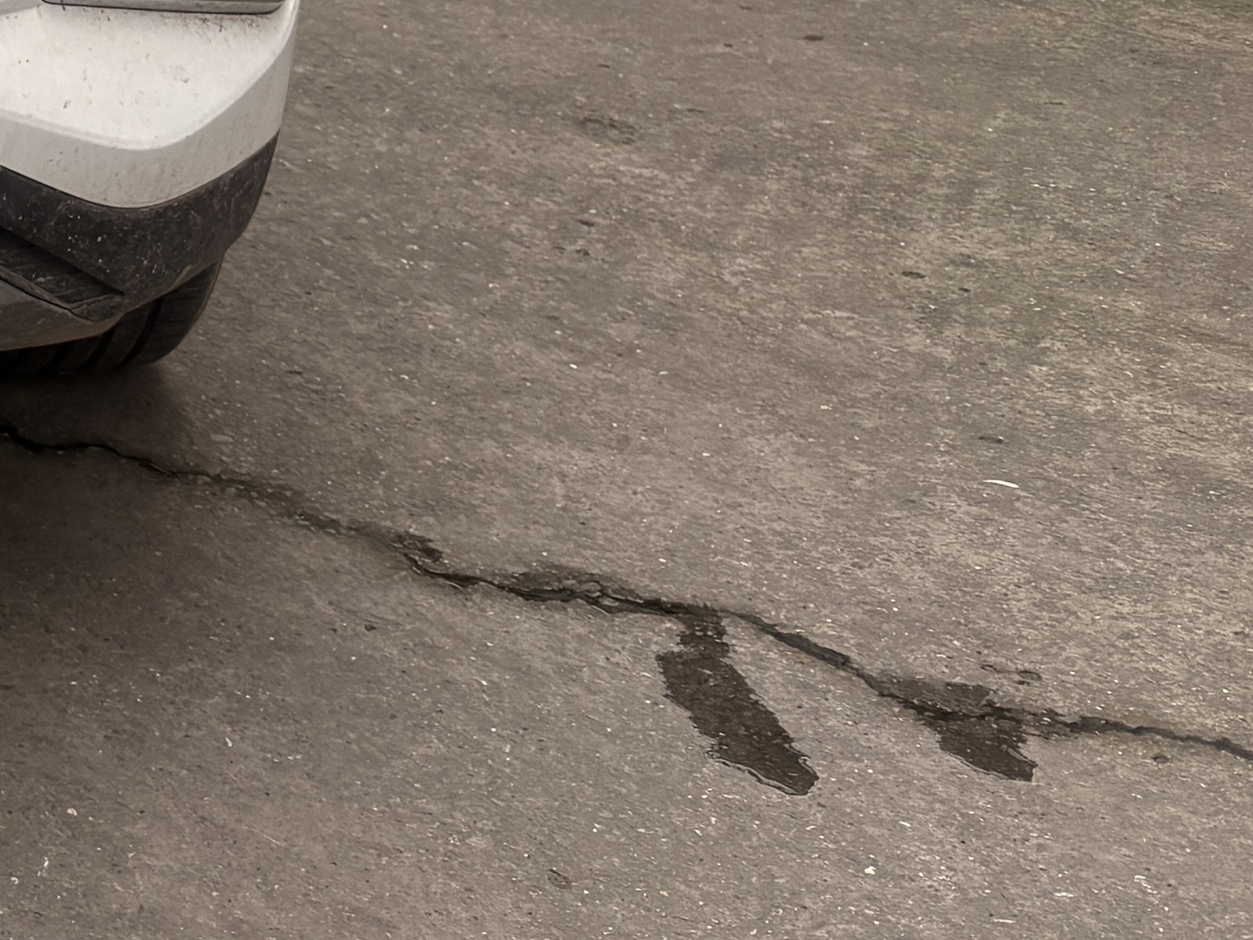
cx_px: -878
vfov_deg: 15.6
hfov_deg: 18.2
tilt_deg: -9.5
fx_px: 3222
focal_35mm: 89
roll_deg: +1.5
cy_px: -373
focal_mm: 5.96
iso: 50
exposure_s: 1/1135
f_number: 1.6
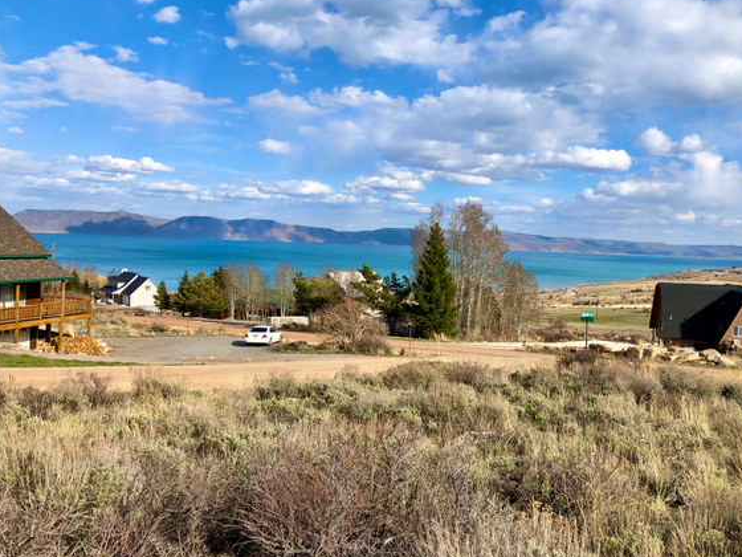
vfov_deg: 44.1
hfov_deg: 56.6
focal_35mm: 32
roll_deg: -1.5
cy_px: 256
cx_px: 419
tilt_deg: -2.1
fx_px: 686
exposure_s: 1/2433
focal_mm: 4
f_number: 1.8
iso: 20
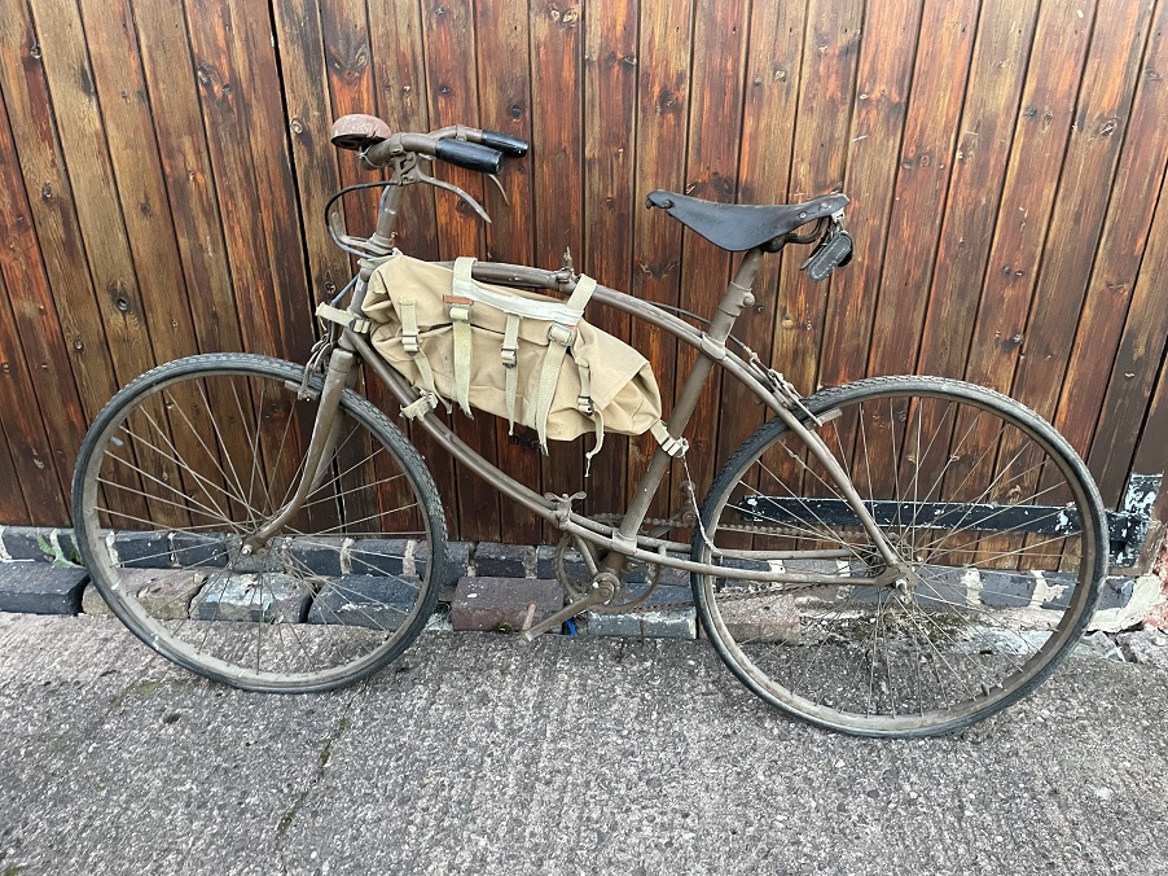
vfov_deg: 53.0
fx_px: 877
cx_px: 584
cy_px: 438
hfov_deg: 67.3
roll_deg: -1.3
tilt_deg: -25.7
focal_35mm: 26
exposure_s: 1/60
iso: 320
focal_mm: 4.2
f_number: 1.6
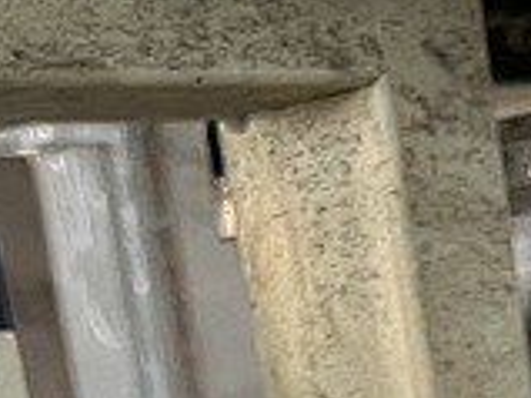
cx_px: 771
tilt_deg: -18.5
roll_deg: +6.8
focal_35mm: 131
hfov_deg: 14.2
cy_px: 960
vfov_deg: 9.9
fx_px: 2008
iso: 250
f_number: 1.5
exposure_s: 1/50
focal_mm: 5.7
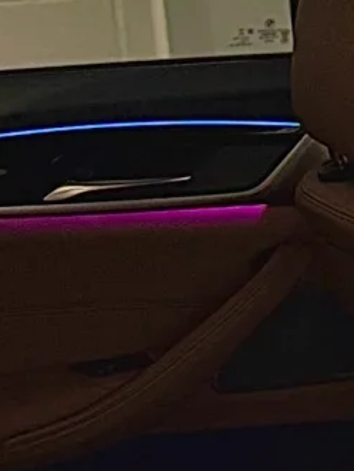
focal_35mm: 185
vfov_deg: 10.6
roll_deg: -1.0
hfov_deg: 7.2
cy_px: 488
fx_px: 2523
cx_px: 1061
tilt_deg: -19.9
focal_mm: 6.76
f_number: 1.78
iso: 500
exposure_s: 1/50
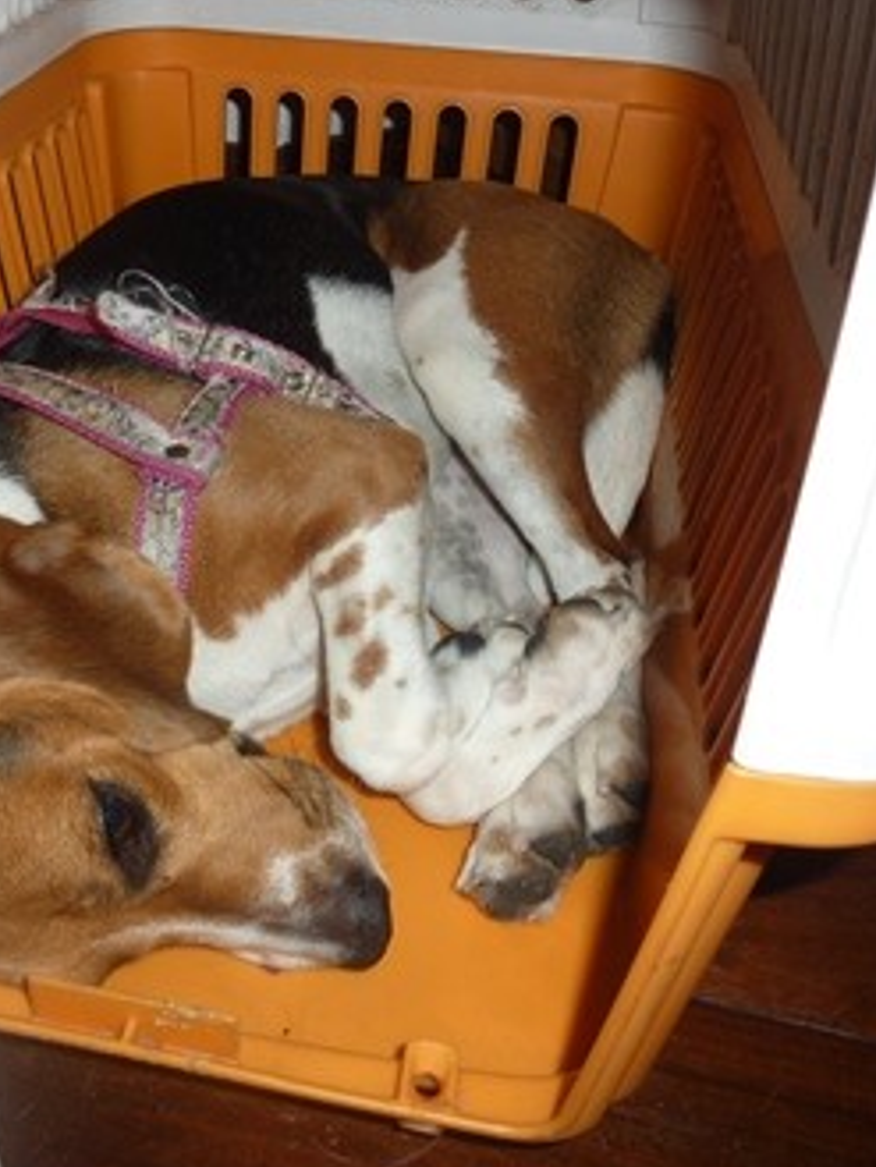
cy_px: 582
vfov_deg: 53.9
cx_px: 266
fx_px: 1146
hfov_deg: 41.1
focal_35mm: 34
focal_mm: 4.1
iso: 100
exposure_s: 1/125
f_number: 3.3
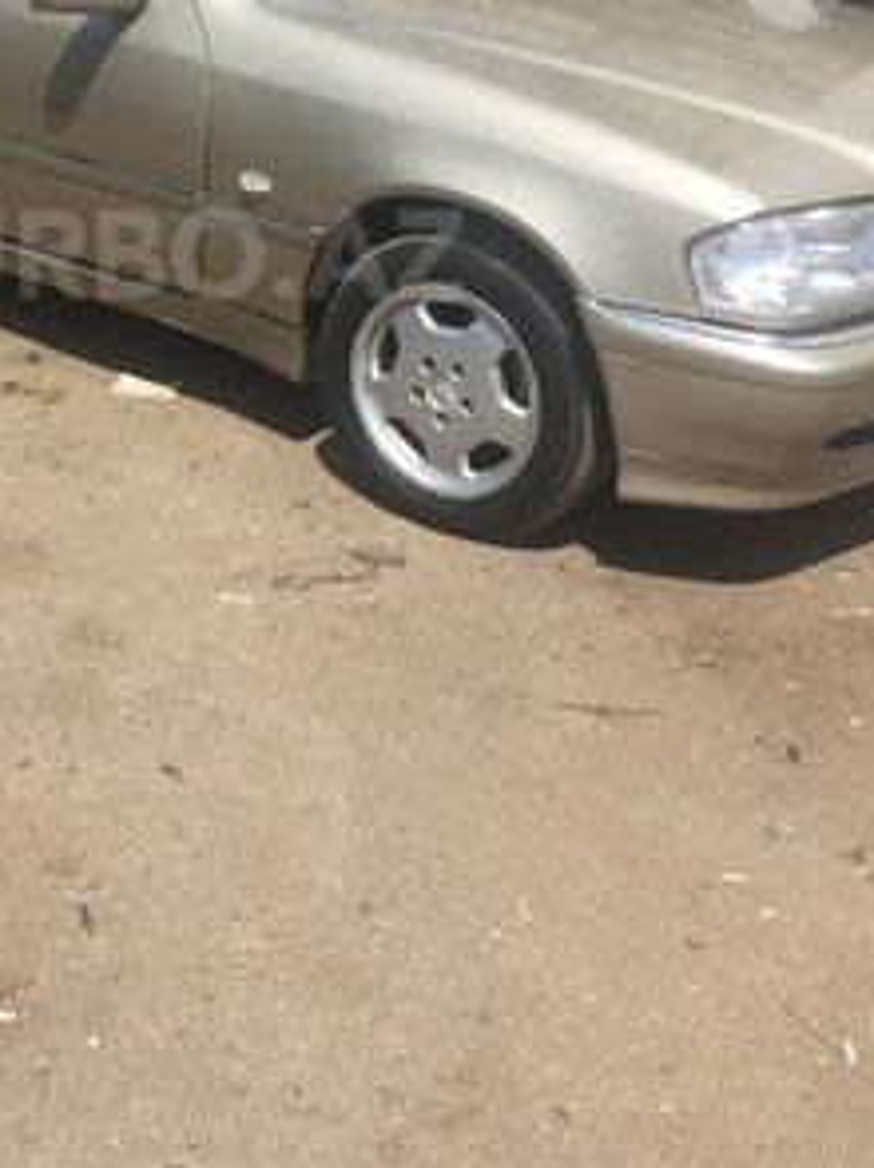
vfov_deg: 37.7
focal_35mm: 49
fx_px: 1652
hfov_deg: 28.9
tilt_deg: -20.2
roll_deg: -0.5
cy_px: 254
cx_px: 159
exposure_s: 1/2639
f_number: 2.2
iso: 32
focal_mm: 4.15
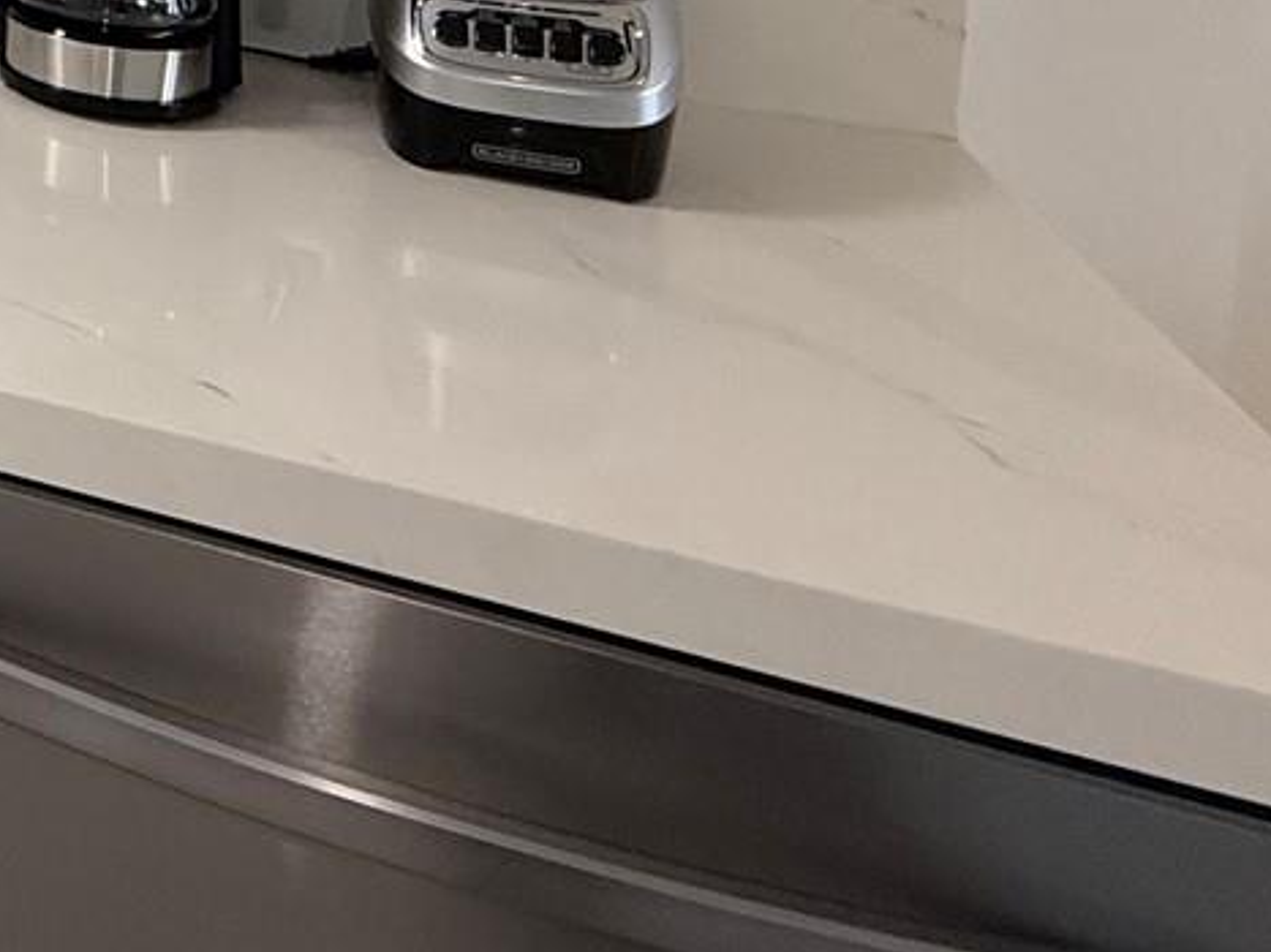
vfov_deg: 25.0
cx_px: -849
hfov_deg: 24.5
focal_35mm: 48
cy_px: -373
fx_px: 1762
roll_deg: +0.9
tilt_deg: -5.9
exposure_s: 1/120
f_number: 2.2
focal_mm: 2.22
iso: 160
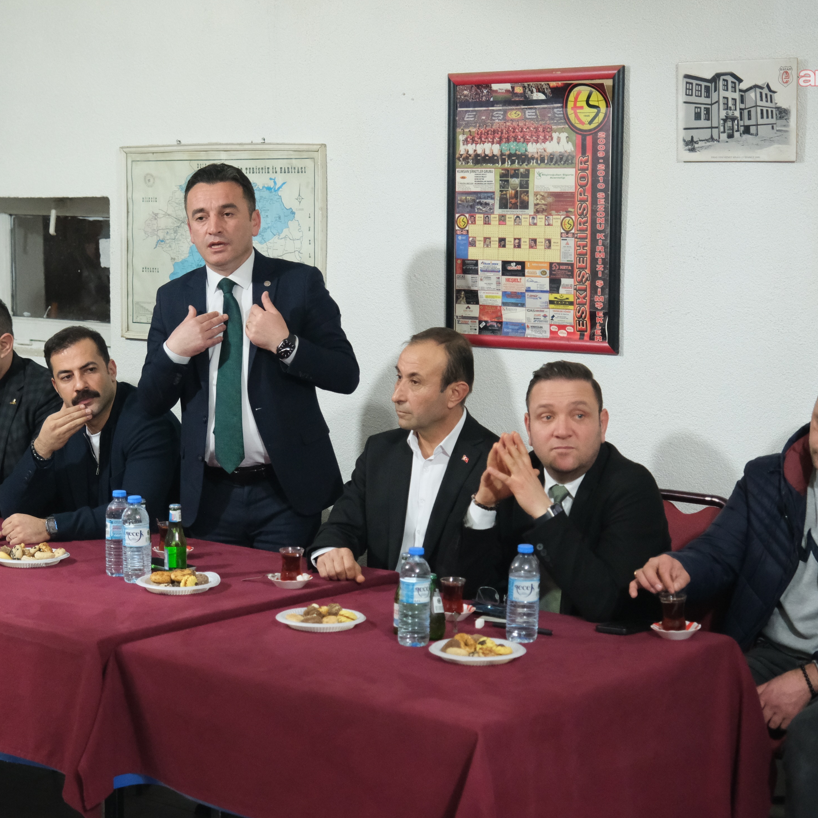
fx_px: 1818
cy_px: 408
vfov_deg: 25.4
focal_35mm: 68
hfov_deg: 25.3
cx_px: 311
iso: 5000
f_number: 2.8
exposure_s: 1/60
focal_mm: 35.3
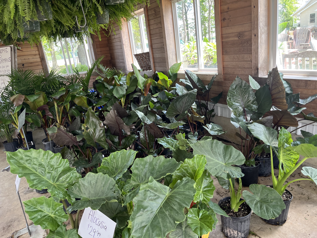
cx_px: 158
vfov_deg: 53.1
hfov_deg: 67.3
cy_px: 119
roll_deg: +7.2
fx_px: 238
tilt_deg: -16.2
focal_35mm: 26
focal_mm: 5.1
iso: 100
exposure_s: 1/121
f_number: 1.6
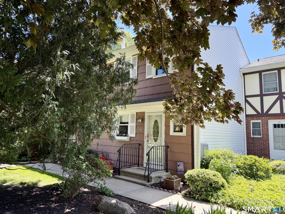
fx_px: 198
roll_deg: -1.3
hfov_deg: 71.6
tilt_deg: +6.9
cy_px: 107
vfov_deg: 56.8
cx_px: 142
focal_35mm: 24
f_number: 1.78
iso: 100
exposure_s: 1/478
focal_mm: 6.76
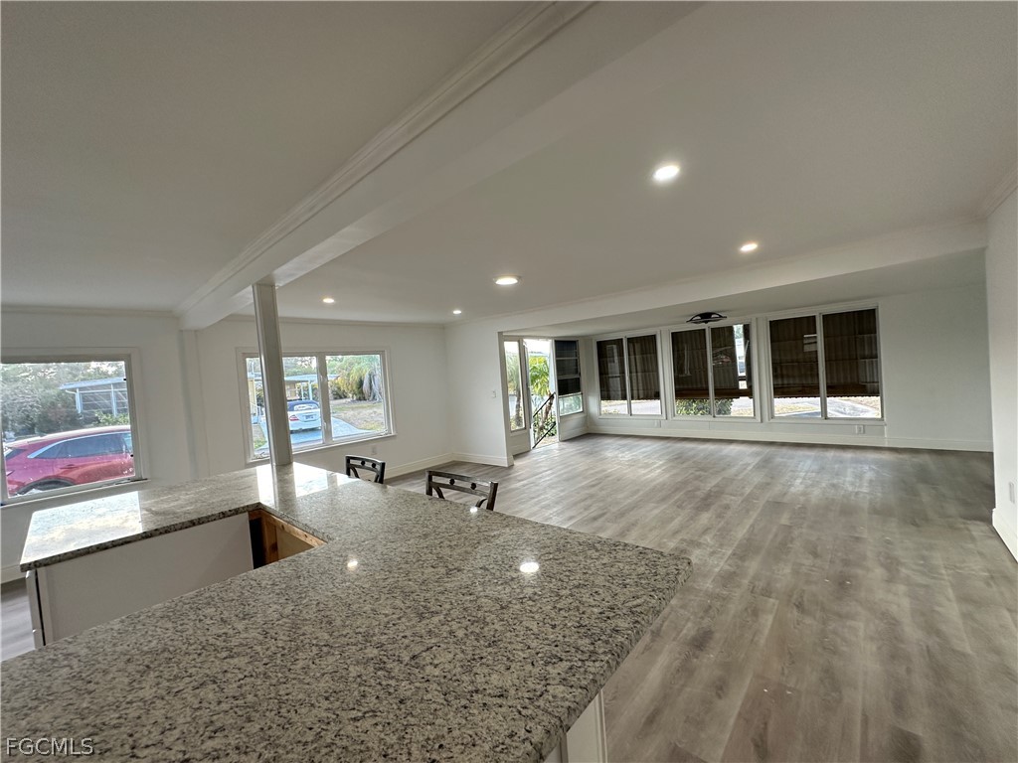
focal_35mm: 14
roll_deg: +4.3
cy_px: 382
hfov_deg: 102.1
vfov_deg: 85.7
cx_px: 509
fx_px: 412
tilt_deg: -1.0
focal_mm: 2.22
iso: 125
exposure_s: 1/120
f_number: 2.2
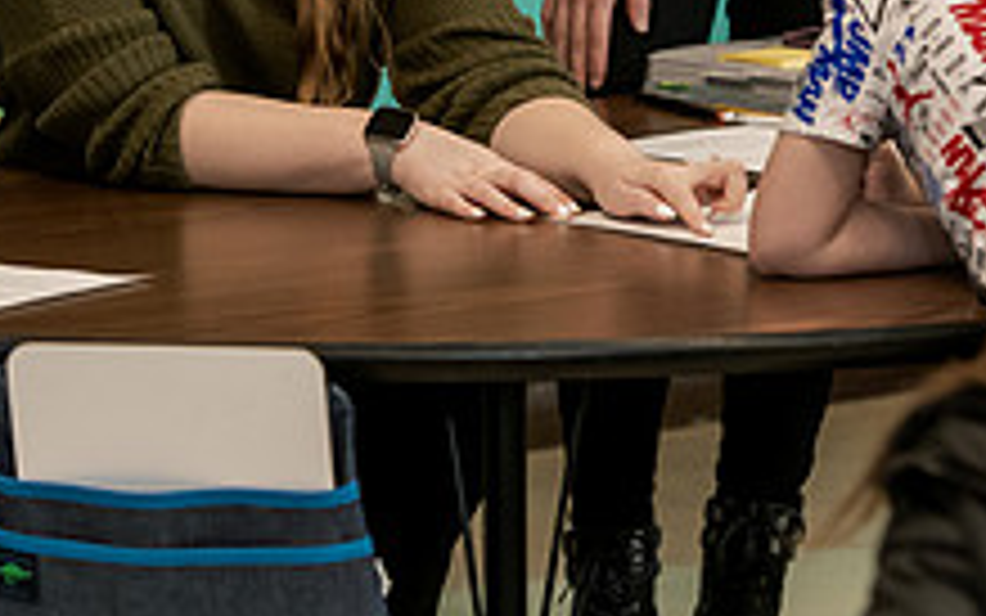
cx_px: 410
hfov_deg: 8.2
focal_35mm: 256
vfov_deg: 5.1
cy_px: -164
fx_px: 6881
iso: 1600
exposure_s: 1/200
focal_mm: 95
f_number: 3.5
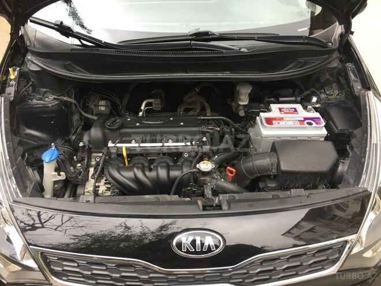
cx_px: 190
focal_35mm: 29
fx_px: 319
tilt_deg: -38.2
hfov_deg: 61.7
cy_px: 143
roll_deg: +0.3
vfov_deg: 48.2
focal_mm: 4.15
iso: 40
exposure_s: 1/33
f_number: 2.2
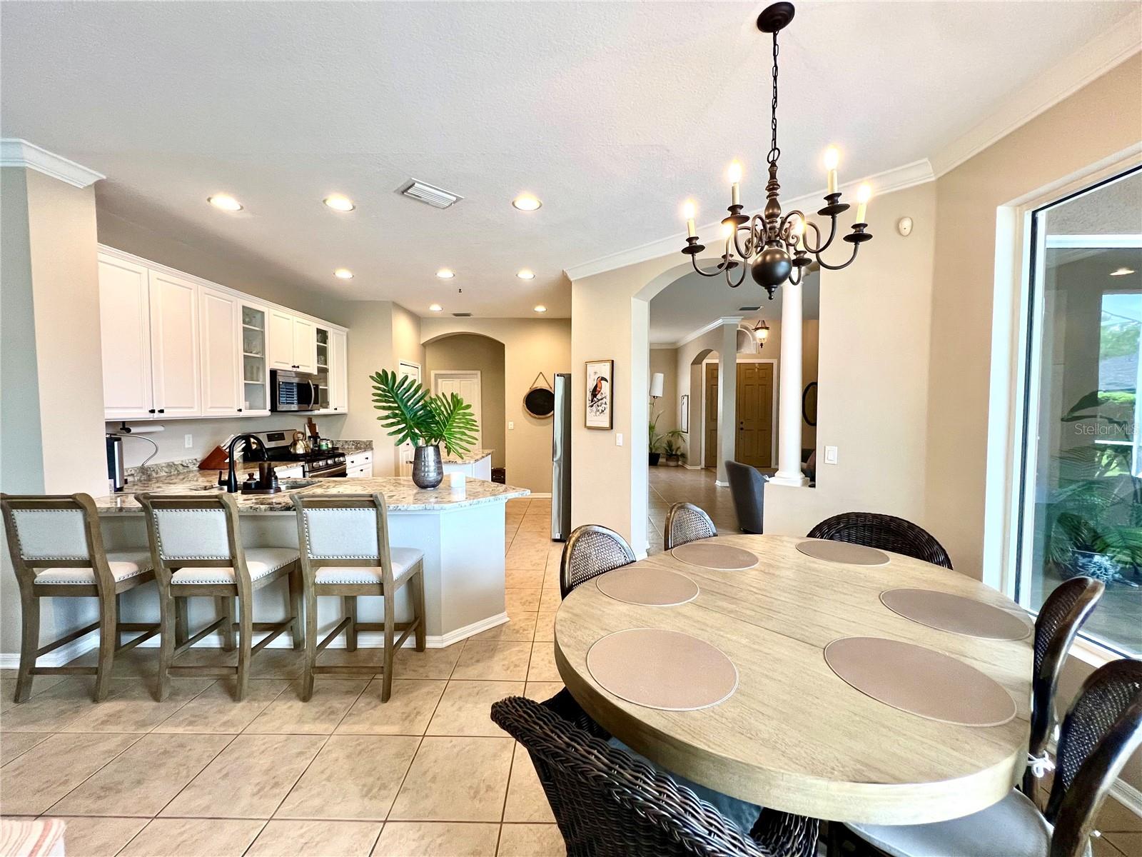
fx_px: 429
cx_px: 571
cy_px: 428
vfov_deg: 89.9
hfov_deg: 106.2
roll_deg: +0.2
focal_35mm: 13
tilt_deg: -3.0
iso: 250
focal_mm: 1.57
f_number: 1.8
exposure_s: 1/120
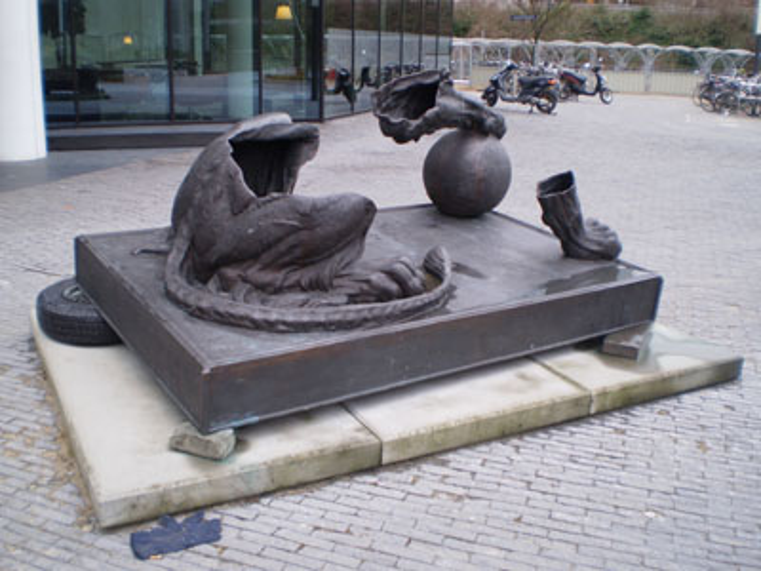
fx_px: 791
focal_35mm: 36
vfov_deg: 39.7
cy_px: 286
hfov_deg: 51.4
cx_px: 380
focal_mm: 6.3
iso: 64
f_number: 3.1
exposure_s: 1/60
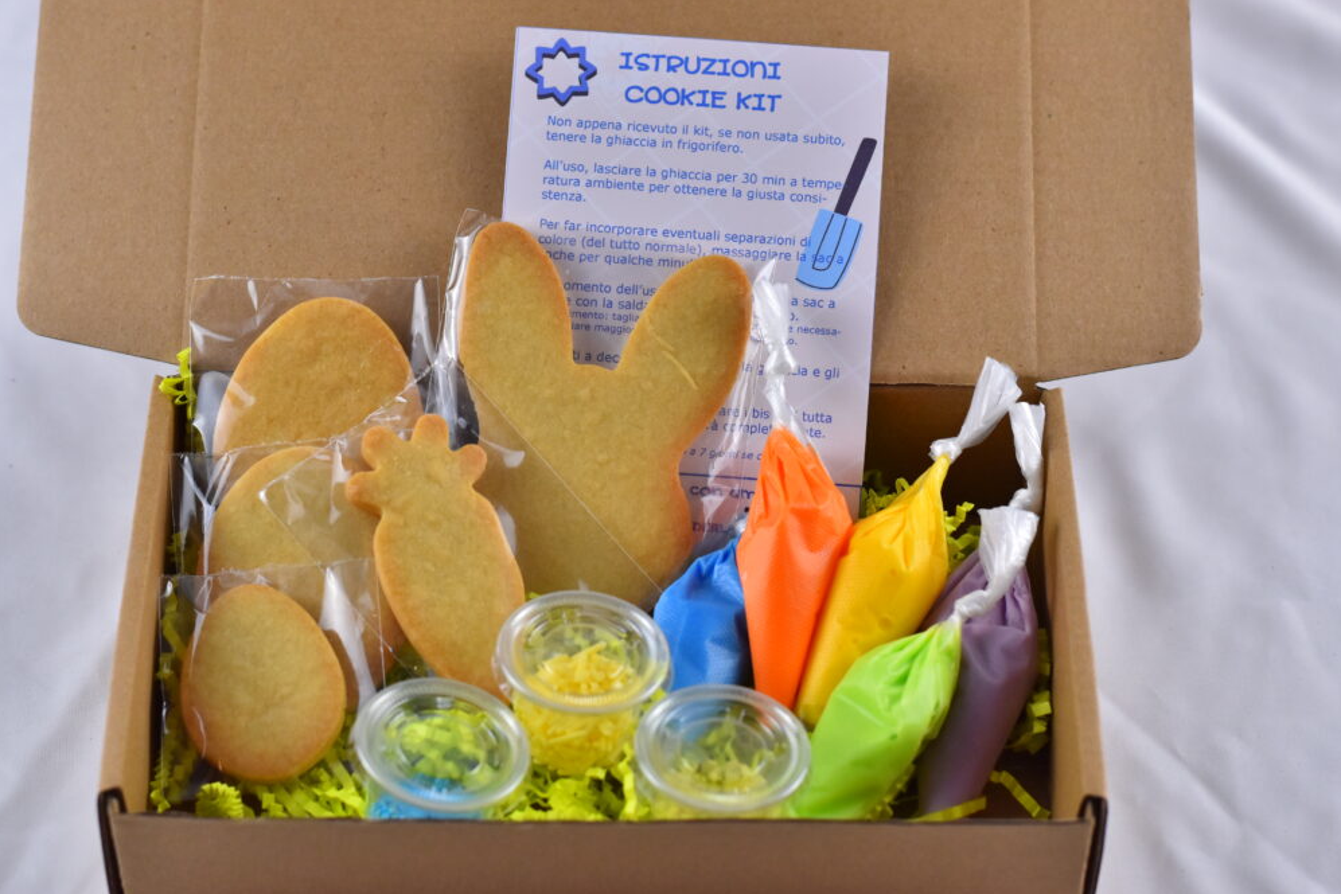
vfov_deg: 17.7
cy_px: 444
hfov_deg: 26.3
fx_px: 2868
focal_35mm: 77
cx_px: 682
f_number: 3.5
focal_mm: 50
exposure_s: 1/640
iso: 400
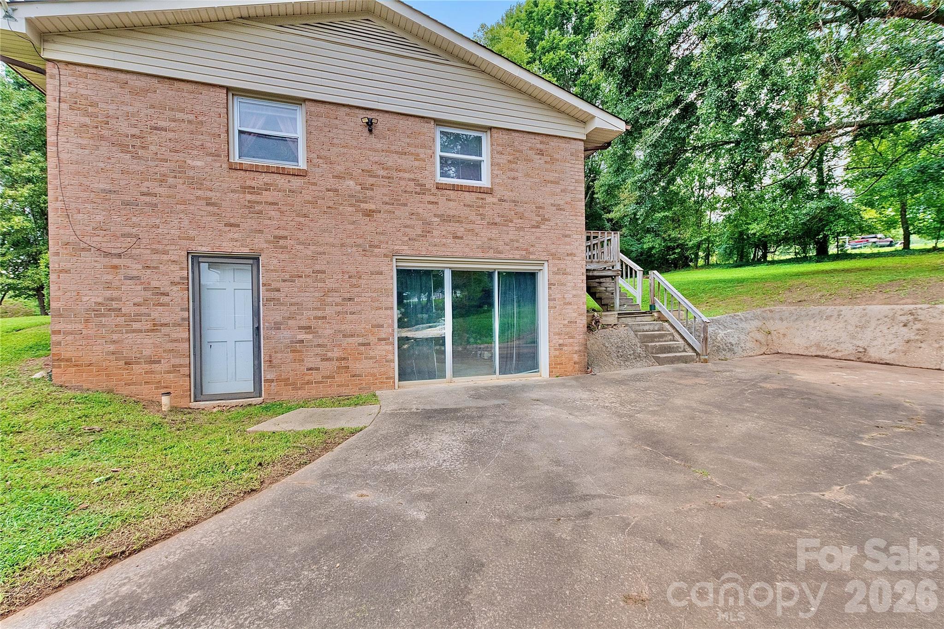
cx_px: 472
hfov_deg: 100.4
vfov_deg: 77.3
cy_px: 314
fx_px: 393
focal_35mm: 15
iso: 400
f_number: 8
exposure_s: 1/20
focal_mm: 10
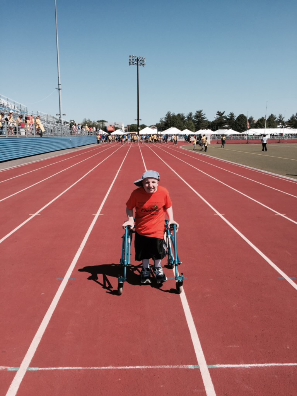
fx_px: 332
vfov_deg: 61.7
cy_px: 198
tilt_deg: -6.7
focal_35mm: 29
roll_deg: -3.9
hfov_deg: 48.2
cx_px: 148
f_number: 2.2
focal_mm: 4.15
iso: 32
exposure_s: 1/1980
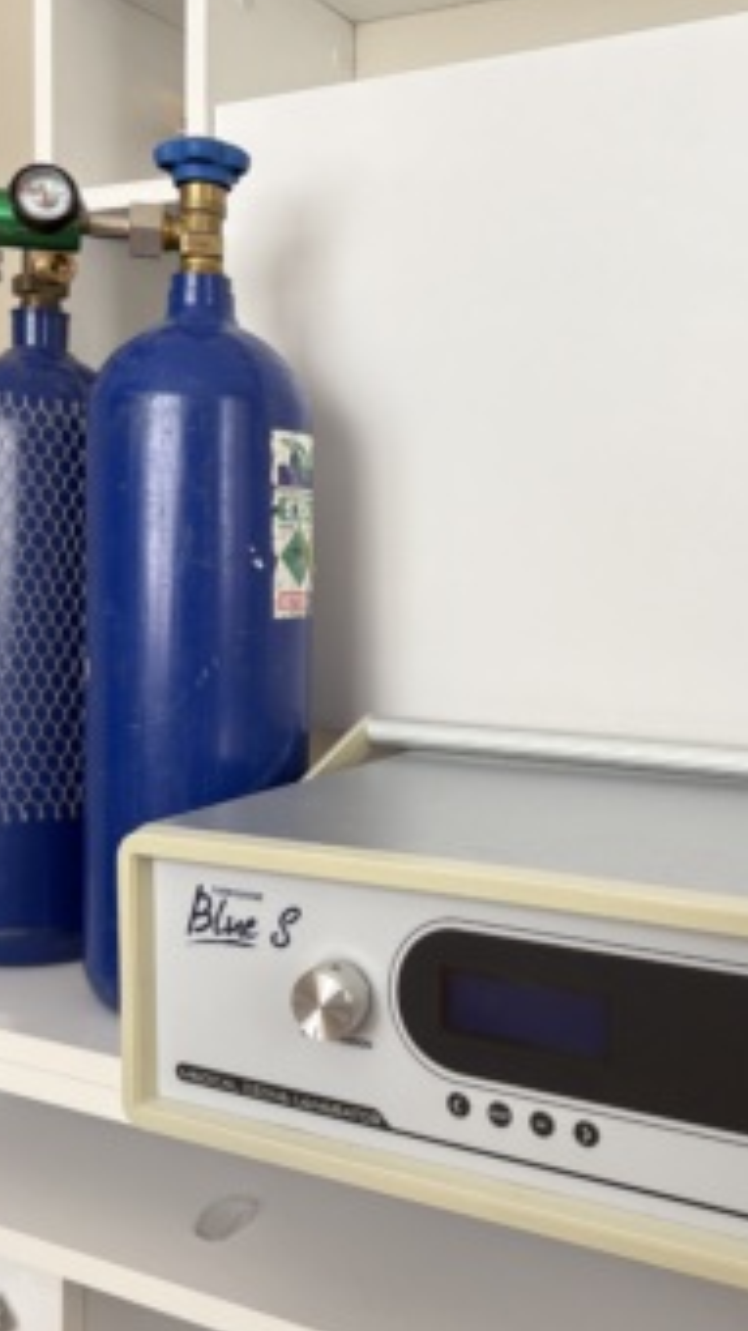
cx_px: 517
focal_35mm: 36
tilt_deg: -1.5
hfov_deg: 32.4
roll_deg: -0.6
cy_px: 619
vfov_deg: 55.3
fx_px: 1271
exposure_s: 1/82
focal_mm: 5.96
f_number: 1.6
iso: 125
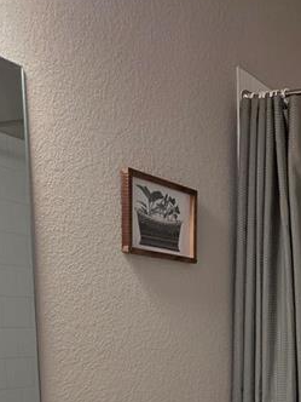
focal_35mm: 47
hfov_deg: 26.5
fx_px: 545
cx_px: 386
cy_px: 419
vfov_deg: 35.7
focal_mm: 2.2
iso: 160
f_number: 1.9
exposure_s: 1/120
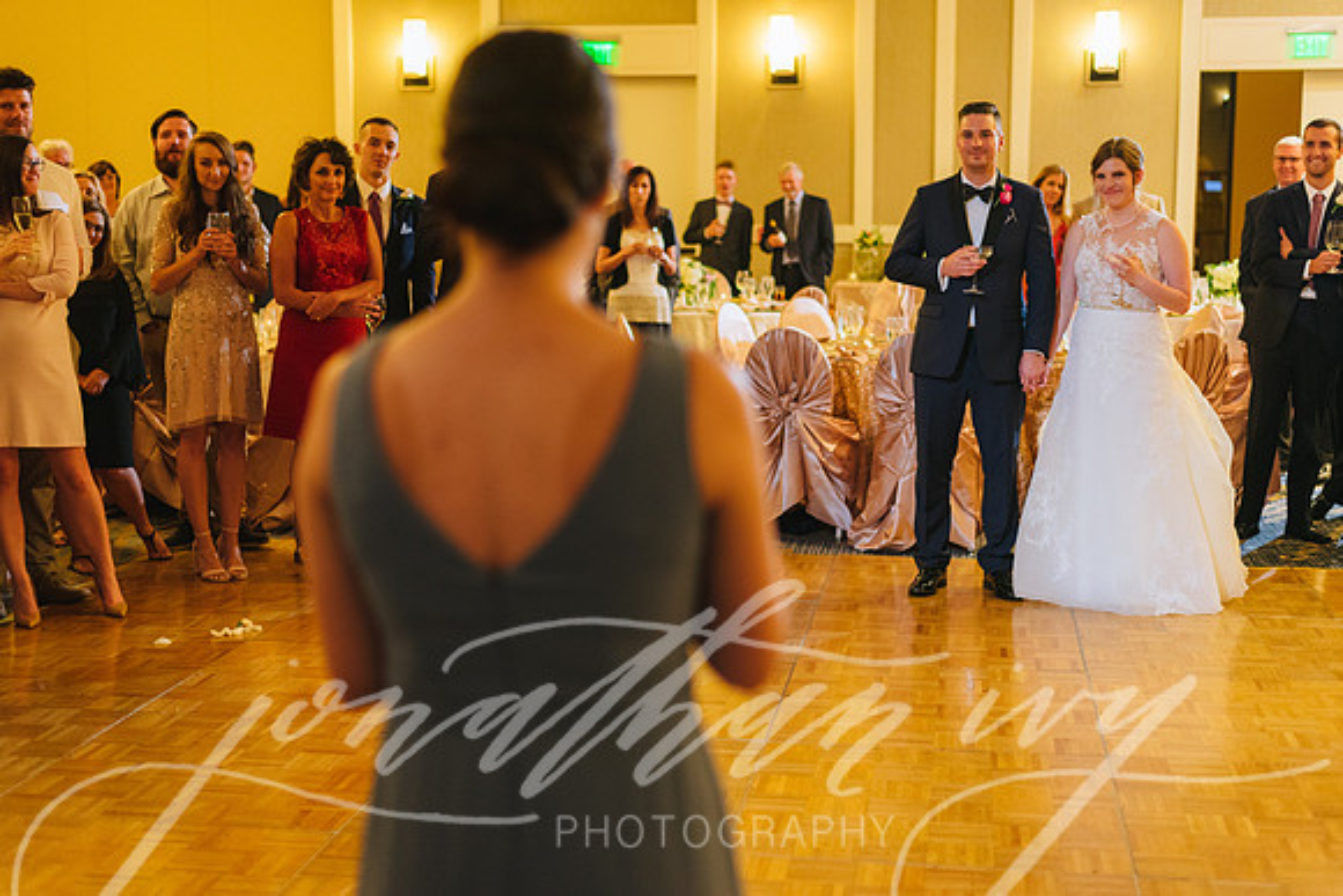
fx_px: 1866
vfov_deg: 27.0
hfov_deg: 39.6
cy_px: 448
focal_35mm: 50
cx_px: 672
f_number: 2.2
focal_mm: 50
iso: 1600
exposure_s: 1/125
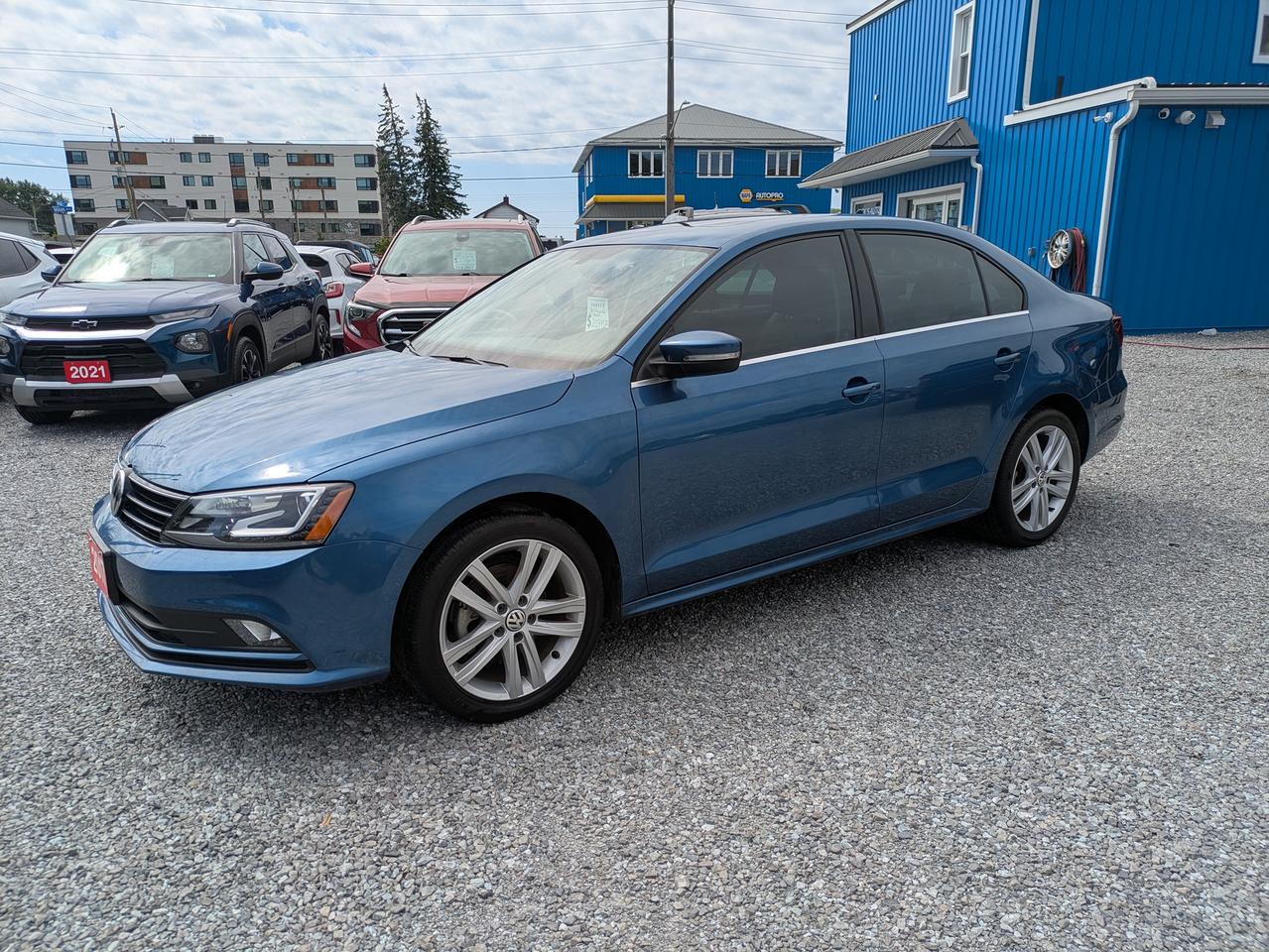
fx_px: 917
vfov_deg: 54.9
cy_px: 476
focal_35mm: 25
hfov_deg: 69.4
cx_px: 634
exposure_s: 1/2451
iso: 41
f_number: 1.89
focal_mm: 5.43
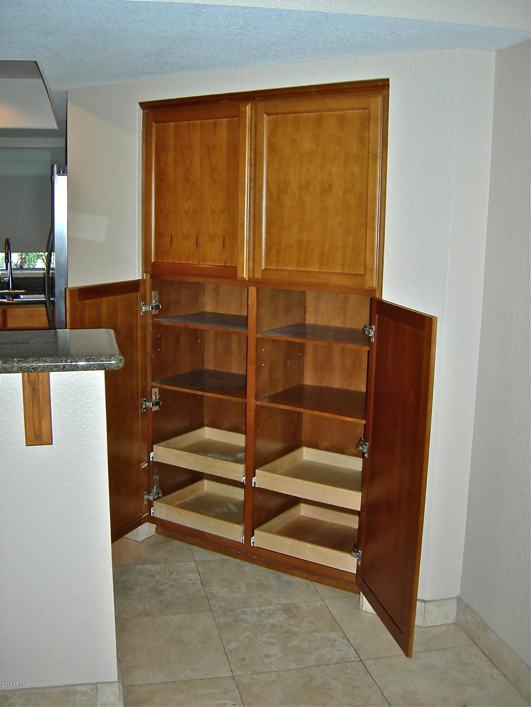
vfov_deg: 51.4
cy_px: 354
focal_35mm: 36
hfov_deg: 39.7
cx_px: 266
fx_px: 736
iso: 64
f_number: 2.7
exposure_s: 1/60.1
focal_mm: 7.5
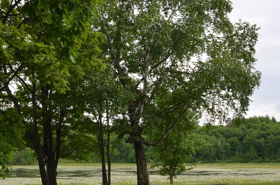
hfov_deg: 34.6
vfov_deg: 23.6
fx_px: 442
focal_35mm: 57
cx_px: 80
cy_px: 114
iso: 200
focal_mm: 20
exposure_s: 1/200
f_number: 8
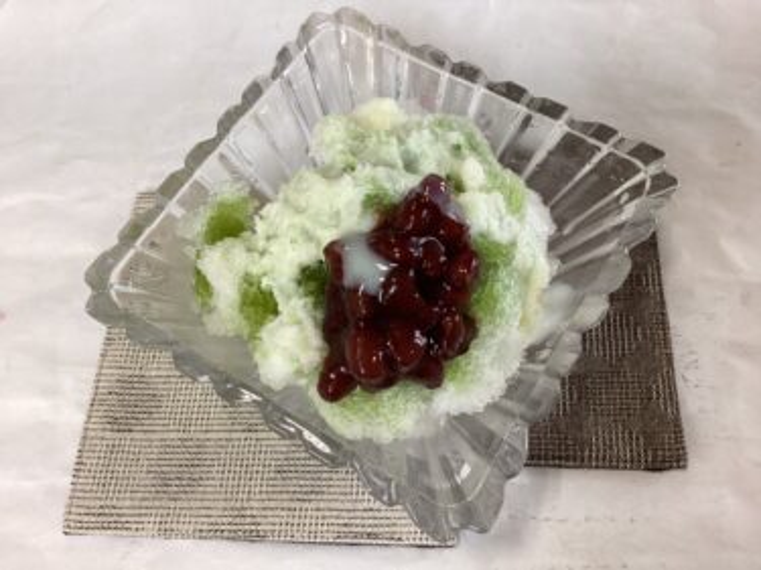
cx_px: 380
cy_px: 285
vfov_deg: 45.4
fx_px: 681
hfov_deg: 58.4
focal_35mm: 31
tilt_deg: -65.7
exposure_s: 1/50
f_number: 2.4
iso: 125
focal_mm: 3.3
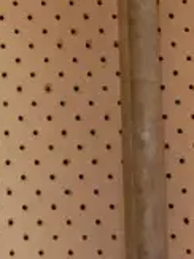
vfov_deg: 7.6
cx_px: -219
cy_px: -197
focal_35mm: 252
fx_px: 1886
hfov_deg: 5.7
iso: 3200
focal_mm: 20
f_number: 4.1
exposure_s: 1/80
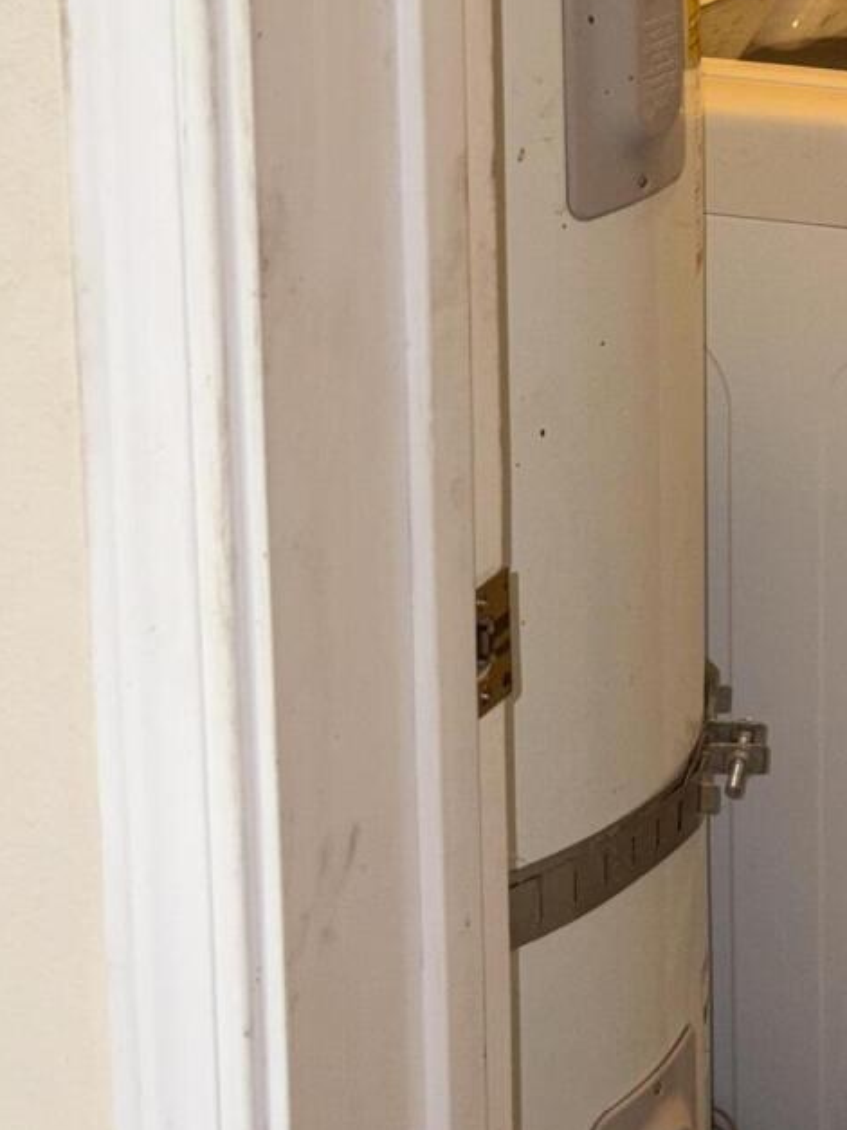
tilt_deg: -8.6
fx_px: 2709
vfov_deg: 22.6
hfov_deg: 16.3
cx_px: 1247
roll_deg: -1.8
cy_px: -14
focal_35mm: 83
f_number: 1.6
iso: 40
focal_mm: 5.96
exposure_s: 1/16
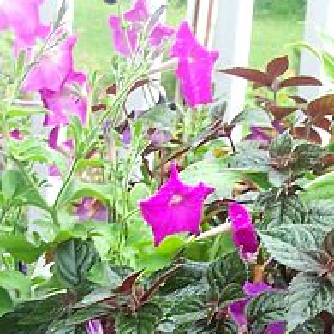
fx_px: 1768
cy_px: 345
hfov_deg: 10.6
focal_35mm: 162
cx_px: 408
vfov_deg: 10.7
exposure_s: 1/30
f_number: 3.2
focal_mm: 8.5
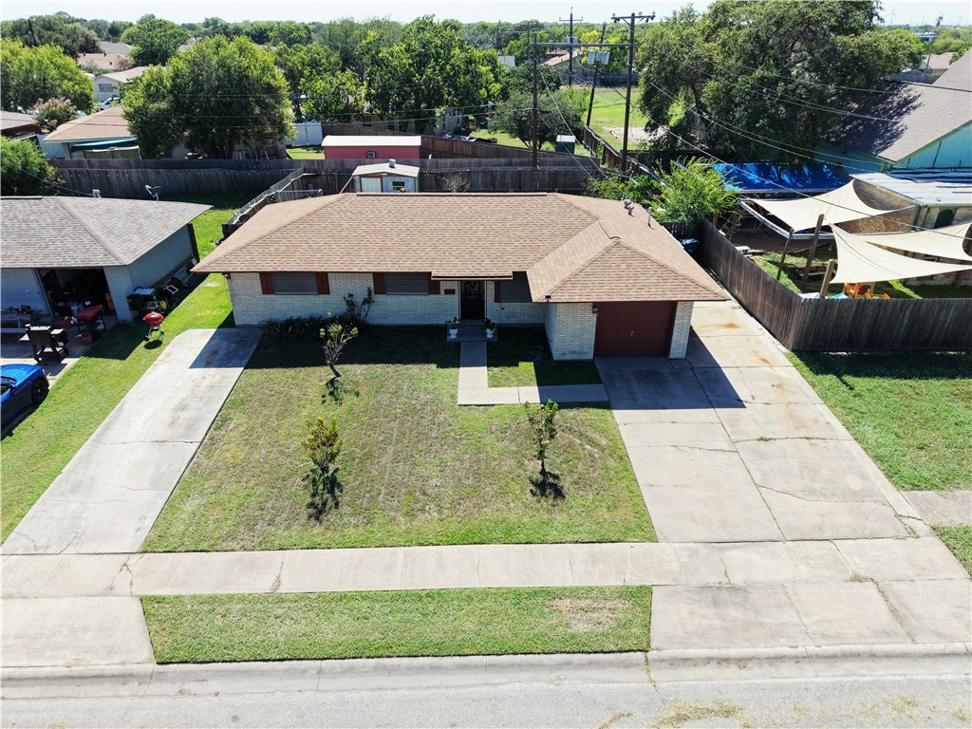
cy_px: 364
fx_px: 674
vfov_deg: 56.8
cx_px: 486
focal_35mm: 24
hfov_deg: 71.6
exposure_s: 1/5000
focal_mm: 8.67
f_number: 1.8
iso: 260
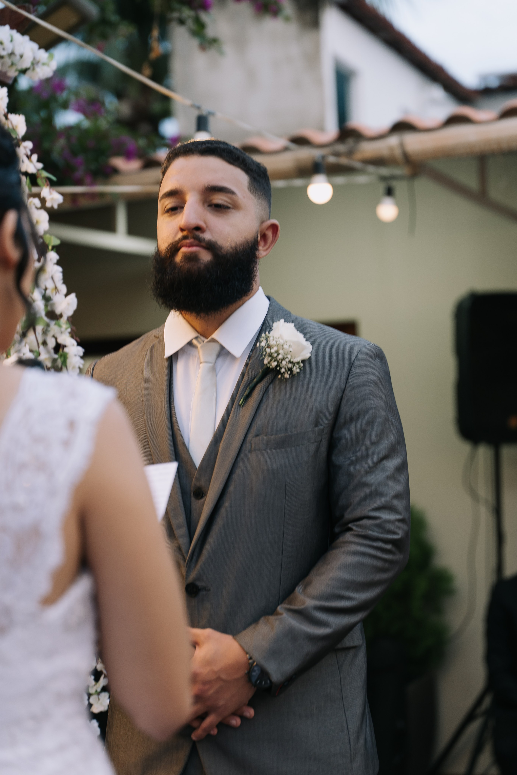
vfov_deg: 27.7
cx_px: 258
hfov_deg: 18.7
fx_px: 1572
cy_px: 388
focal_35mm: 73
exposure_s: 1/125
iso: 500
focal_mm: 70
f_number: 2.8
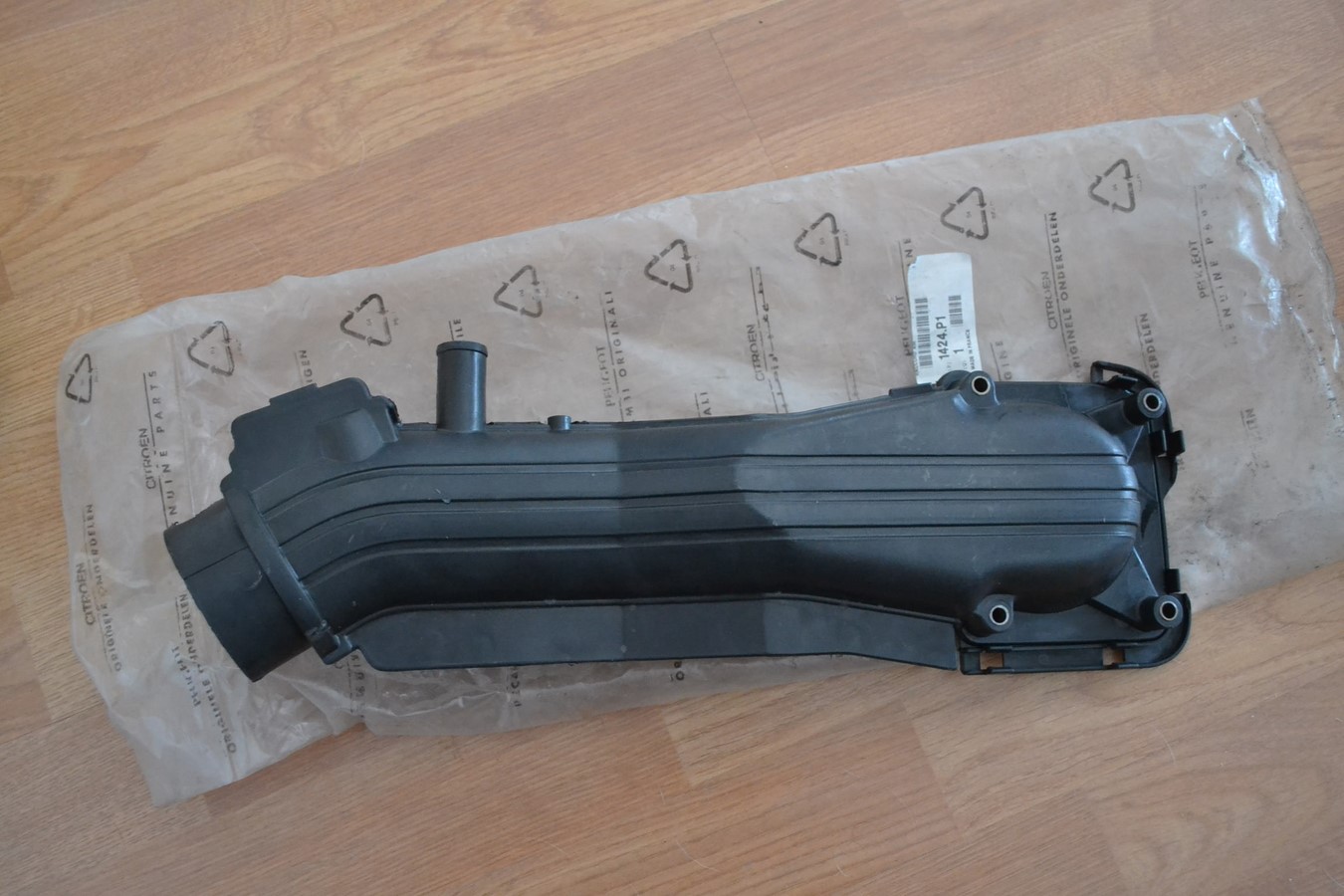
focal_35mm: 33
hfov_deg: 57.2
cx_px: 672
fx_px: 1232
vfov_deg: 40.0
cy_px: 448
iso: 2800
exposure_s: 1/60
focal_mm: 22
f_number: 4
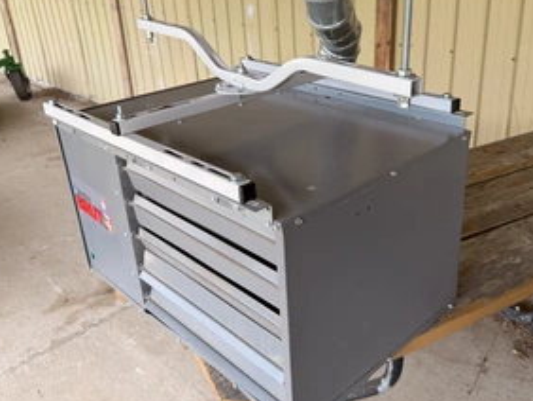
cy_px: 166
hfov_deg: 53.6
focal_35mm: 34
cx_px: 318
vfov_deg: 41.7
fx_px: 524
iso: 80
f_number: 1.78
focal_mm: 6.76
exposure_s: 1/305
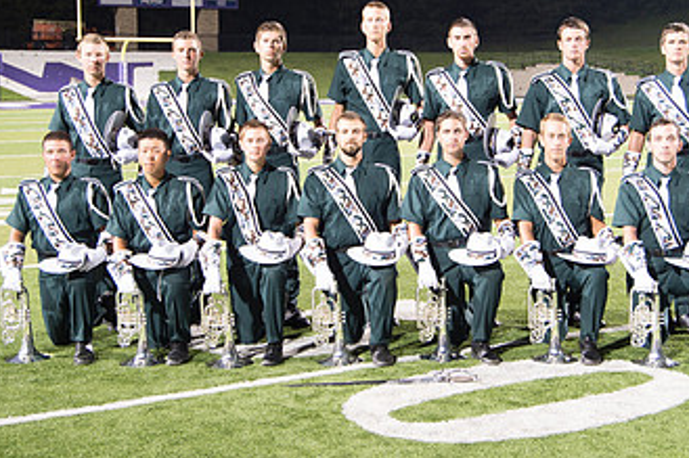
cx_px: 410
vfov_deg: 20.3
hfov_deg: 30.0
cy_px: 213
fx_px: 1282
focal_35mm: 67
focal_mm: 38
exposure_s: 1/20
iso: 1000
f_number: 5
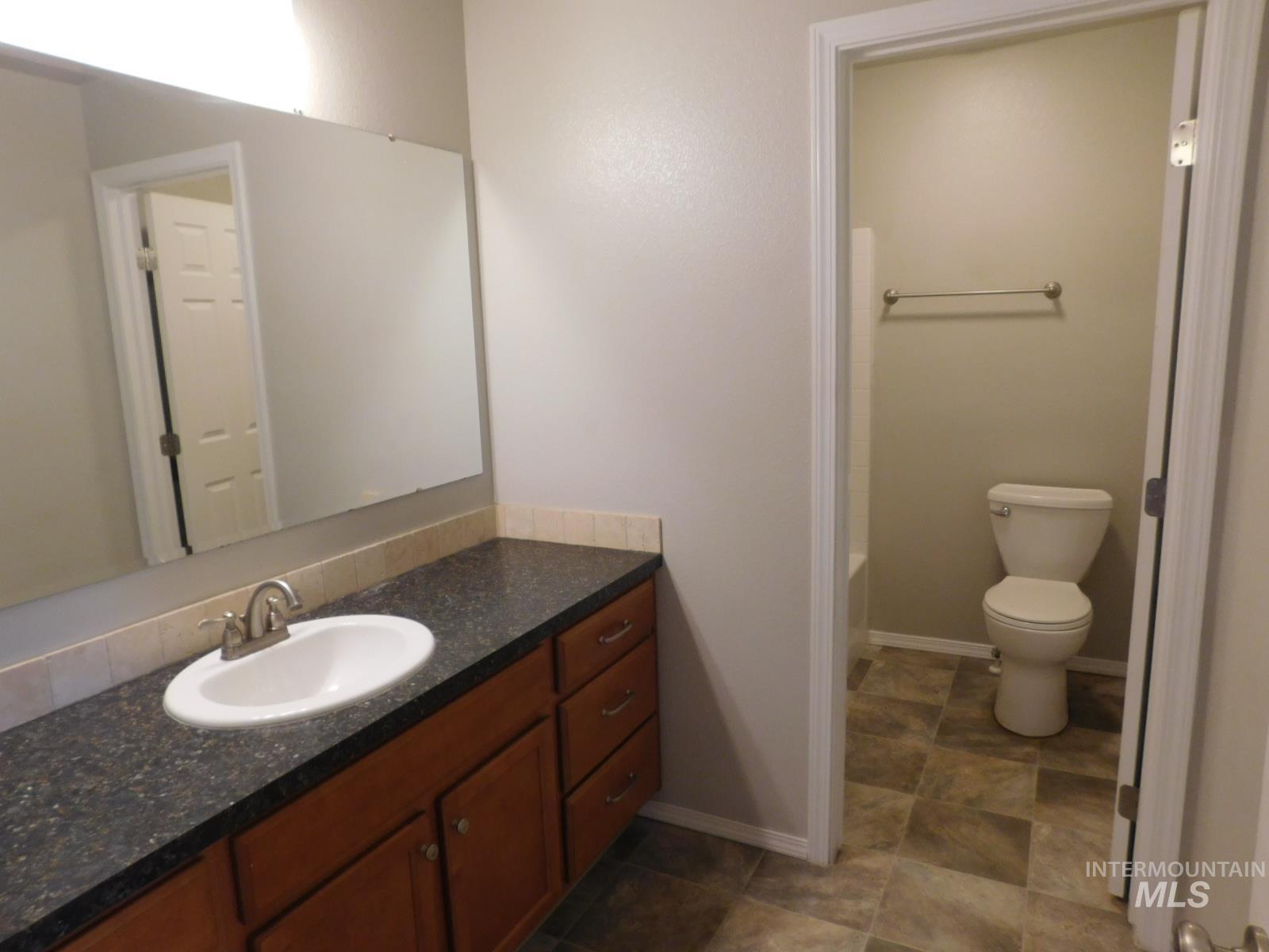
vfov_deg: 58.9
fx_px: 843
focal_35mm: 23
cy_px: 476
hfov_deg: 73.9
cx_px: 634
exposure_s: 1/30
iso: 180
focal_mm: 4
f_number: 3
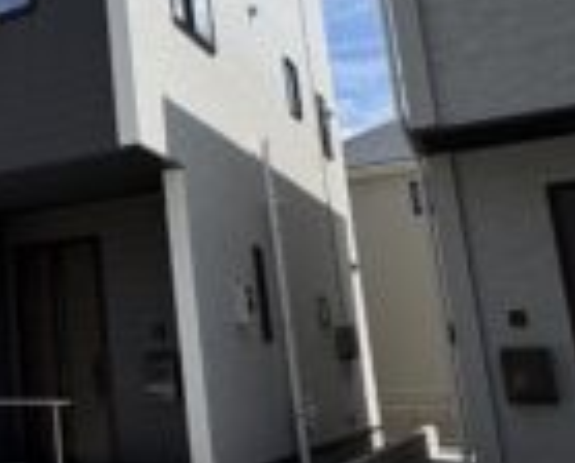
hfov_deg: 30.3
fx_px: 836
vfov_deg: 31.0
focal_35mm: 49
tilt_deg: +11.3
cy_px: 213
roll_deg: +1.5
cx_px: -165
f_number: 2.2
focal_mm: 2.22
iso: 50
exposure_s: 1/1880
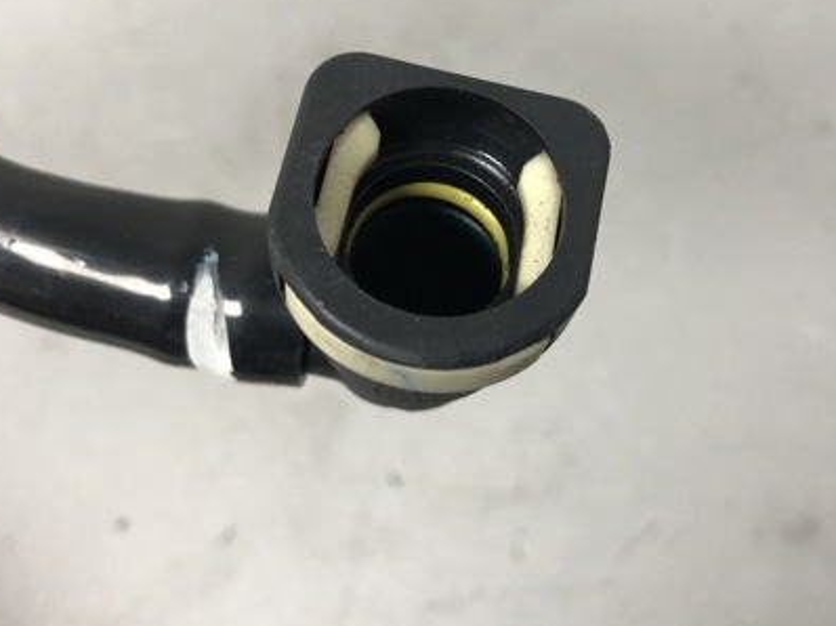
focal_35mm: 45
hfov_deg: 42.0
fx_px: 1086
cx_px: 473
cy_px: 253
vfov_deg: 32.1
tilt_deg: -74.4
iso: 40
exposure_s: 1/25
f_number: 1.8
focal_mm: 4
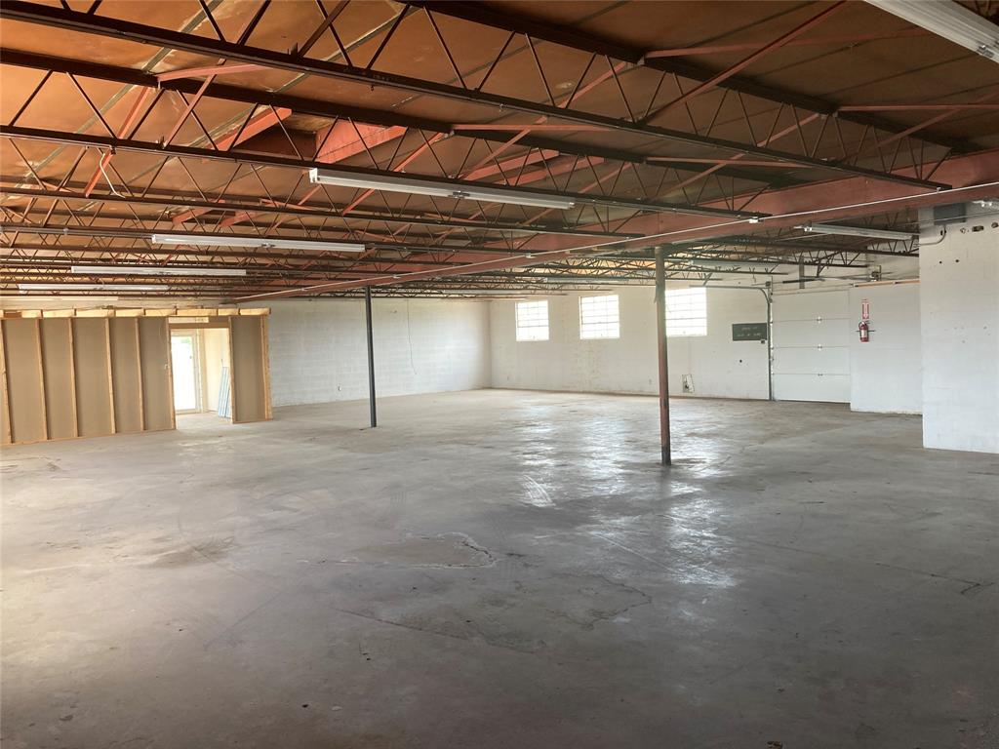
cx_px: 500
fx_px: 808
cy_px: 374
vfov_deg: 49.7
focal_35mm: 28
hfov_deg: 63.4
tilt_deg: -2.7
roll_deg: +2.4
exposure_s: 1/64
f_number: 1.8
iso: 80
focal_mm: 3.99
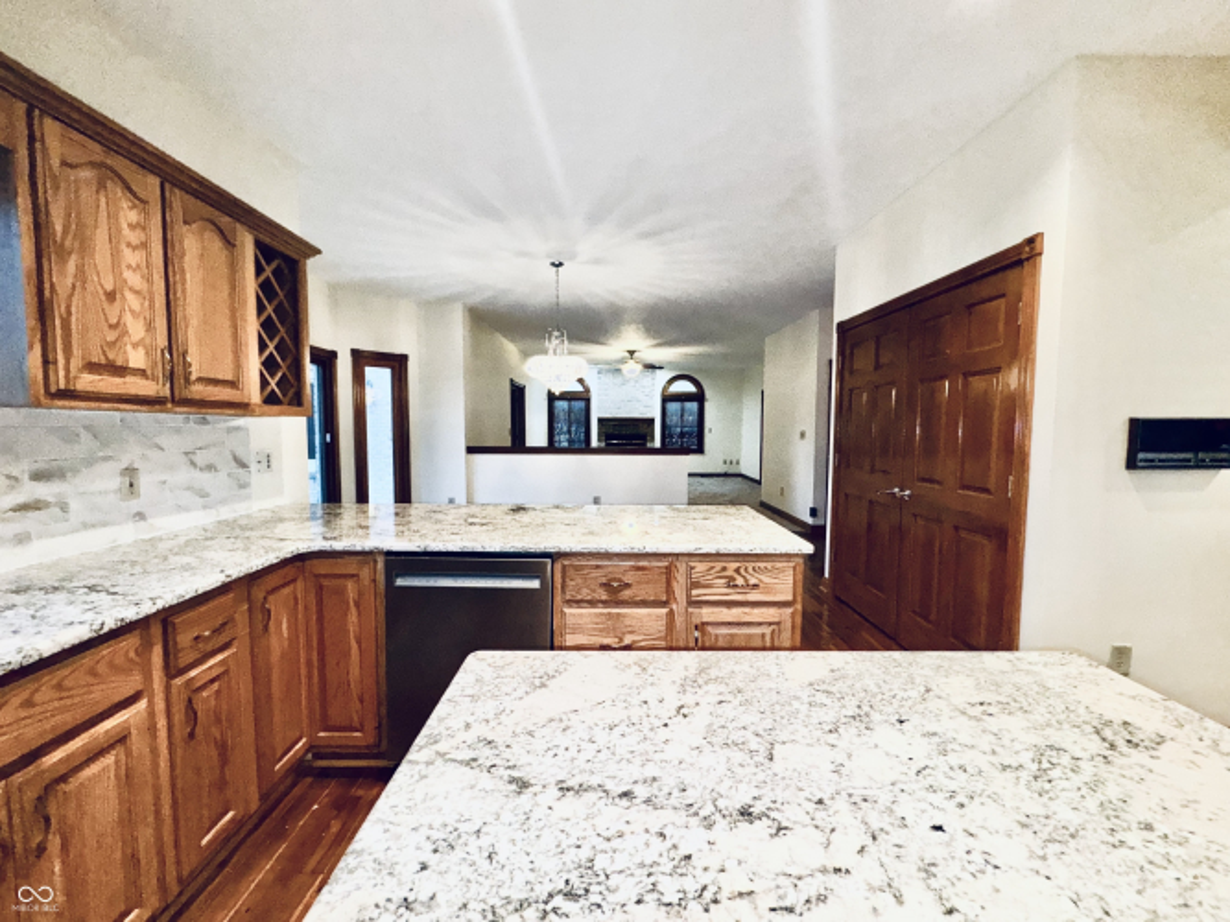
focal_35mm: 14
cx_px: 615
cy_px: 461
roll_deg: -0.4
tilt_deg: -4.2
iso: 160
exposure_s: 1/60
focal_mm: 2.22
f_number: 2.2
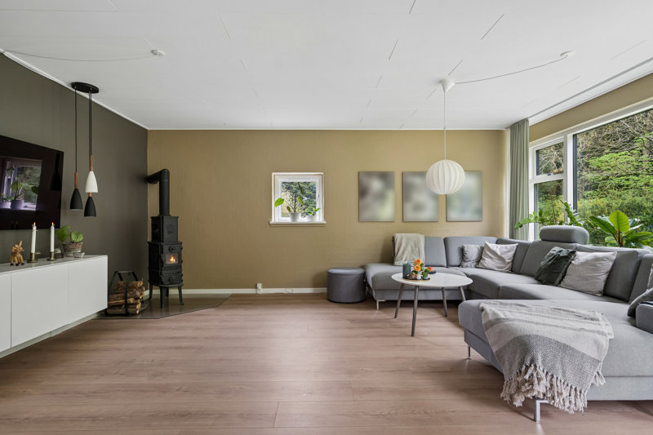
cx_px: 326
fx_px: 326
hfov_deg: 90.0
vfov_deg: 67.4
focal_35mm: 18
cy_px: 218
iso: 400
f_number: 4.5
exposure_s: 1/40
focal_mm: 18
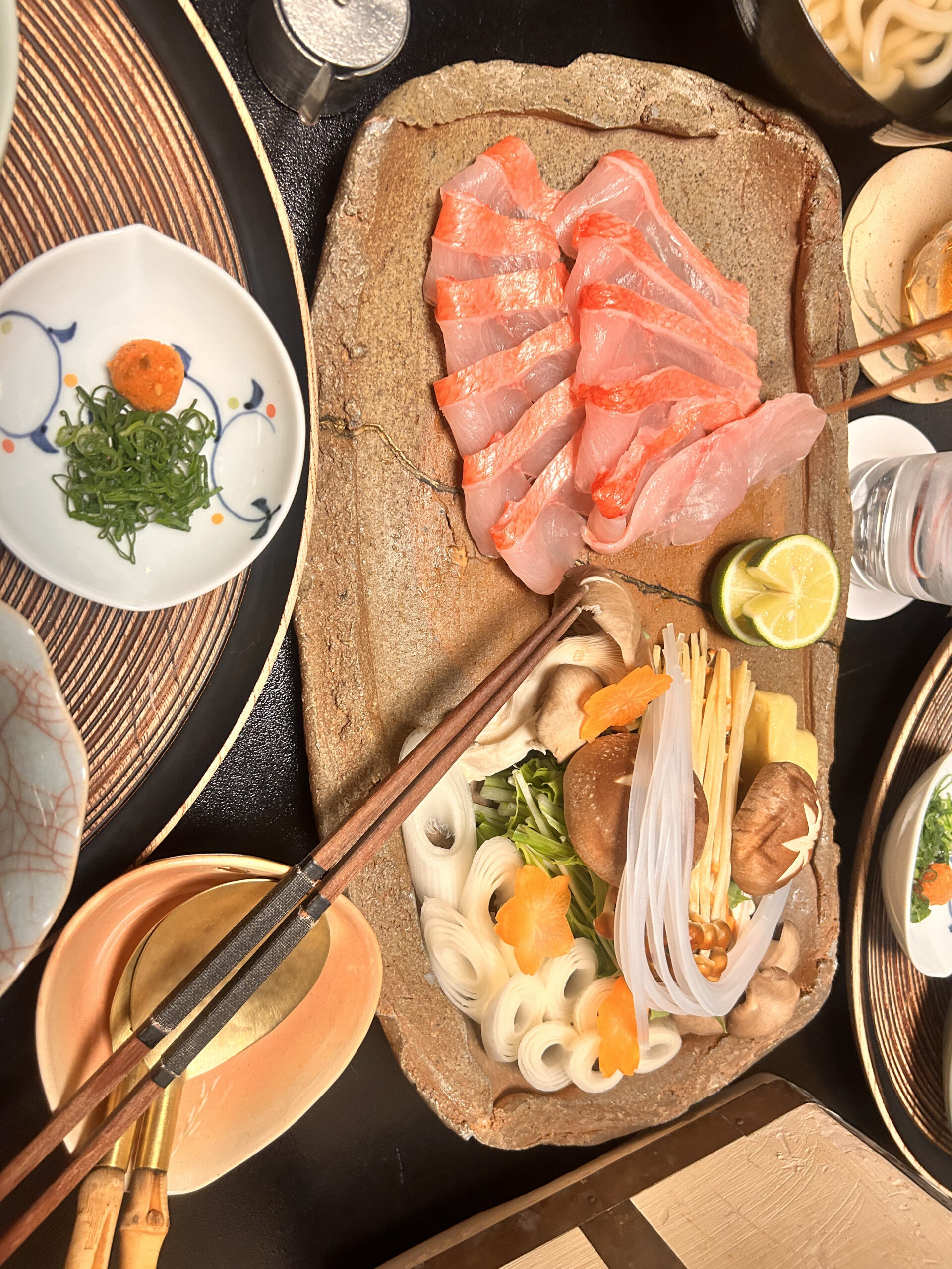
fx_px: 953
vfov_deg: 67.3
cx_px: 476
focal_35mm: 26
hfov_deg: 53.1
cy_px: 634
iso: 200
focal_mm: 5.7
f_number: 1.5
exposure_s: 1/50
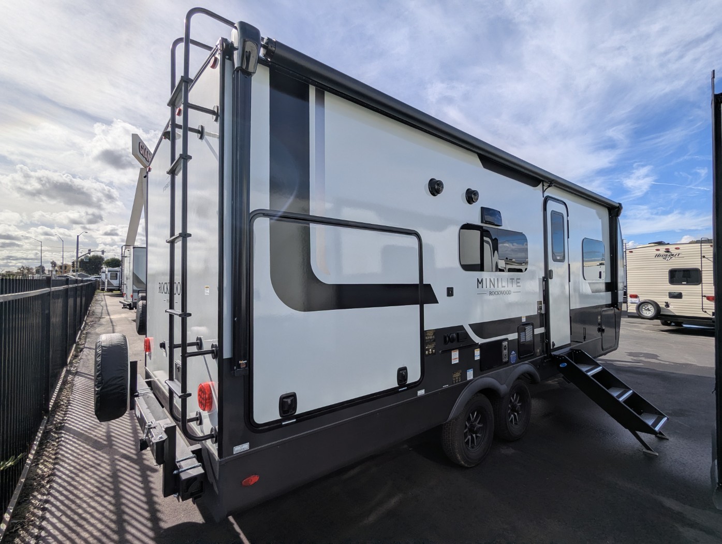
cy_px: 272
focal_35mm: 16
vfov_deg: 78.2
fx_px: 334
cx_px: 361
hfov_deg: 94.4
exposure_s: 1/3096
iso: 46
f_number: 2.2
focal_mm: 2.35
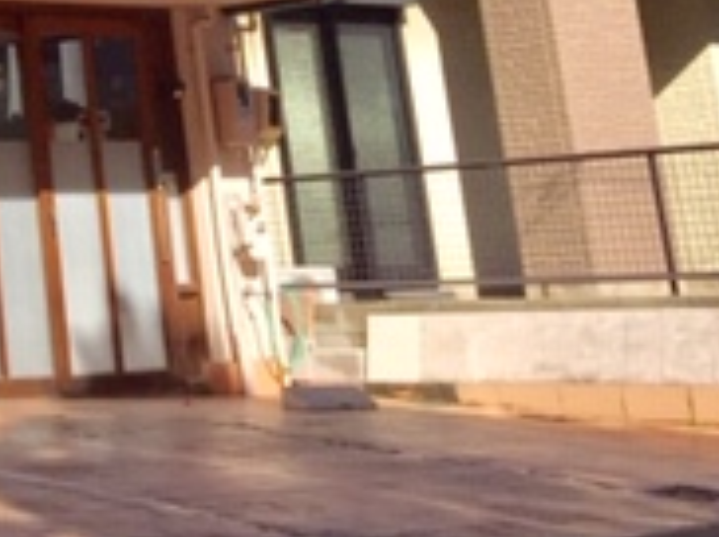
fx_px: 2116
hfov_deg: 17.0
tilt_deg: +16.8
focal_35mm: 102
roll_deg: +1.1
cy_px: -351
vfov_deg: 13.4
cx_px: -427
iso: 32
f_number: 2.2
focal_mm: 4.15
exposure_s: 1/3049
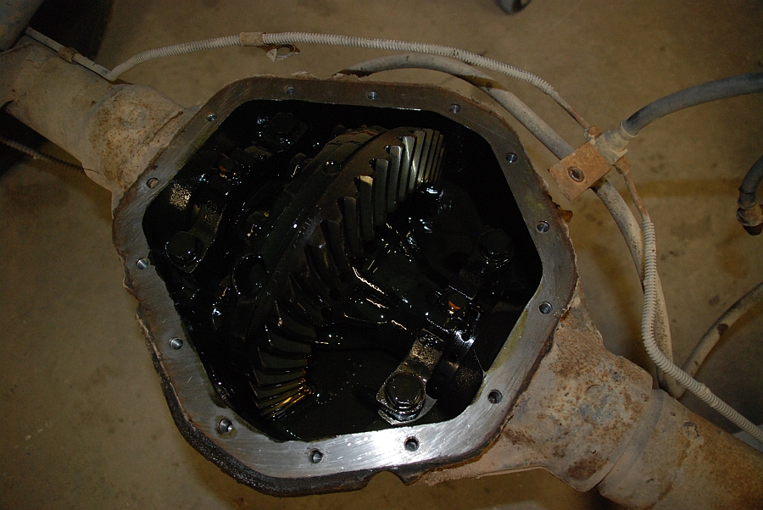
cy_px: 255
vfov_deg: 48.0
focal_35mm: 27
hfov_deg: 67.3
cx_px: 382
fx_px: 573
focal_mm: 18
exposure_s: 1/20
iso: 1000
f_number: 3.5
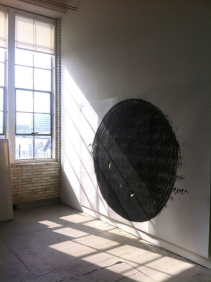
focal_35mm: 35
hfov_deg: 40.6
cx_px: 106
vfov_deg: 52.7
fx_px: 285
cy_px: 141
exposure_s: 1/559
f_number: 2.8
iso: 80
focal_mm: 3.85
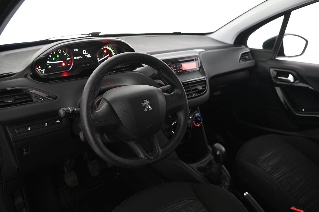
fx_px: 257
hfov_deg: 63.7
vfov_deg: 44.9
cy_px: 108
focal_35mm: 29
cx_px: 164
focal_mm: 28
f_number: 4
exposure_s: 1/10
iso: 1000
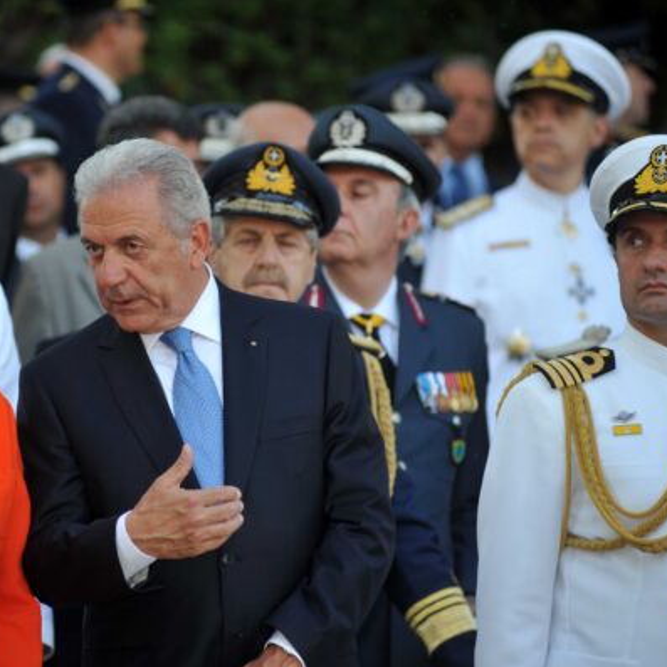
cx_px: 195
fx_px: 5603
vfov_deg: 6.8
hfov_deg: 6.8
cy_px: 333
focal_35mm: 257
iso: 400
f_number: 4.5
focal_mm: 200
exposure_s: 1/250
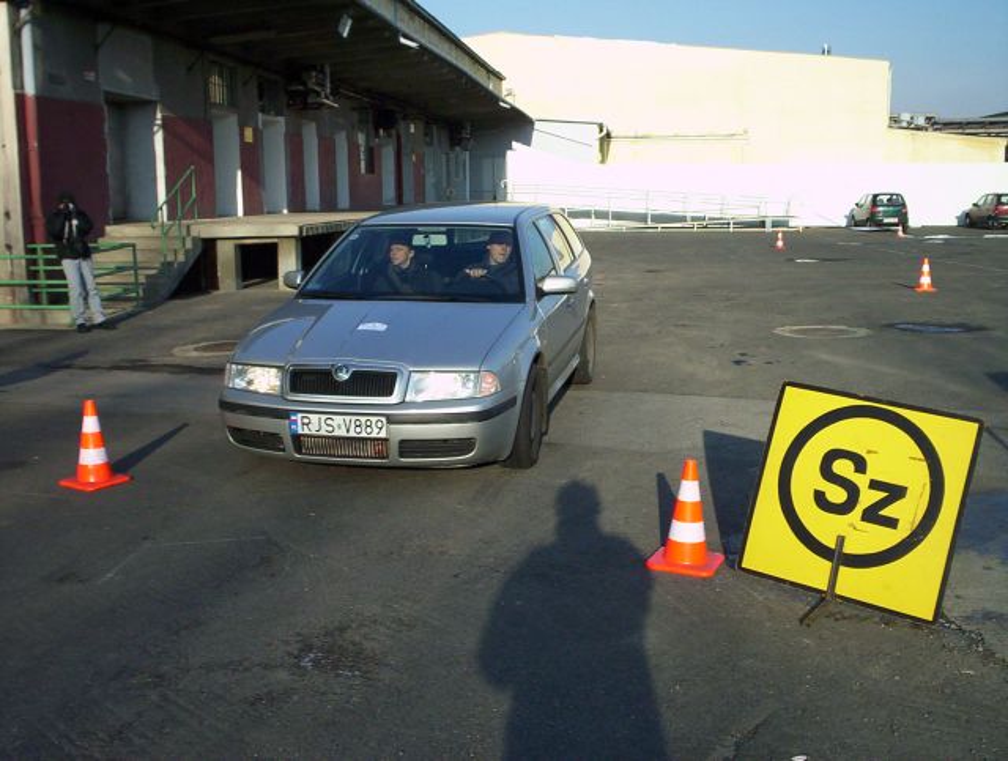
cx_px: 504
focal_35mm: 38
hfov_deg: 48.9
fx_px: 1109
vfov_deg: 37.9
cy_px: 380
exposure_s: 1/555
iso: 100
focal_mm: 4.99
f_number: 4.5
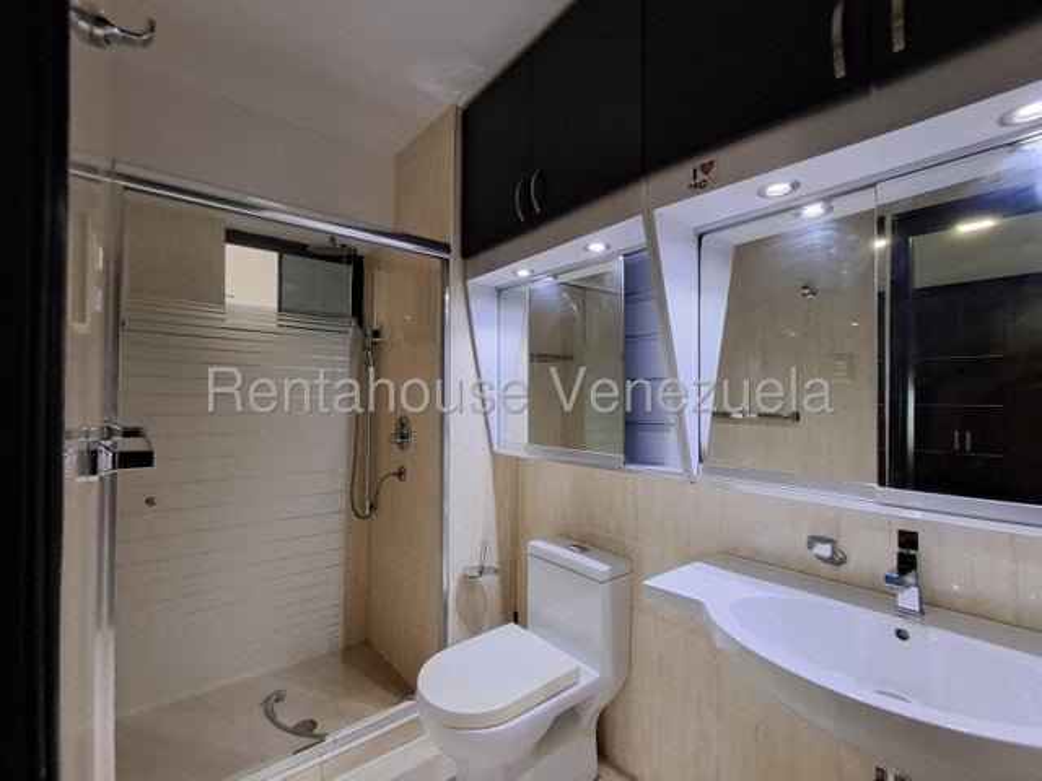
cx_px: 521
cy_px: 390
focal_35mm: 16
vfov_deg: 78.1
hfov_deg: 94.5
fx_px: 482
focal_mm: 1.64
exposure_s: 1/40
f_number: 2.2
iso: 250
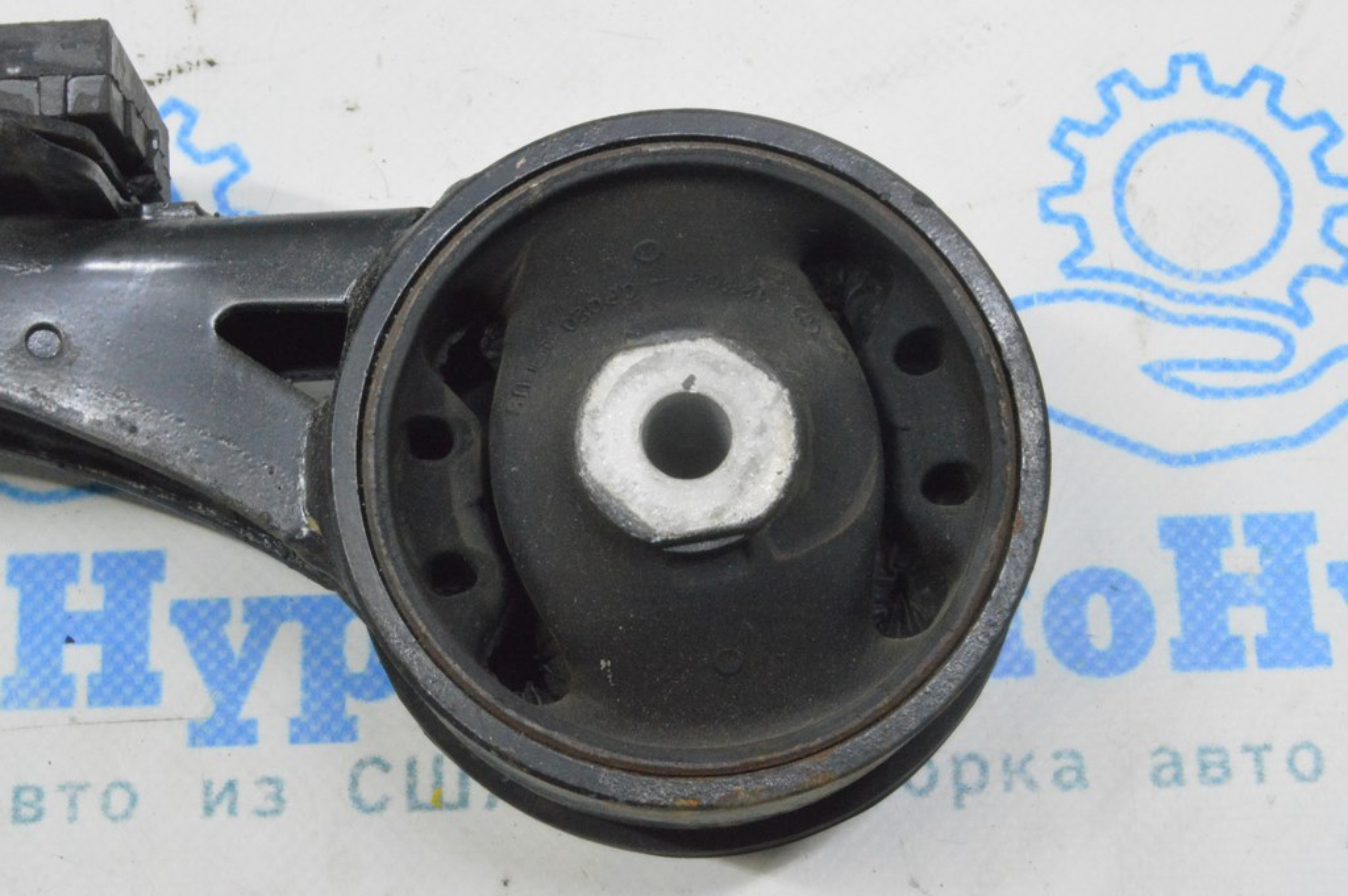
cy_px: 448
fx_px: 2582
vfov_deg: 19.7
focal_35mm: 69
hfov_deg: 29.3
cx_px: 674
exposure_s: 1/15
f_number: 20
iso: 6400
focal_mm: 46
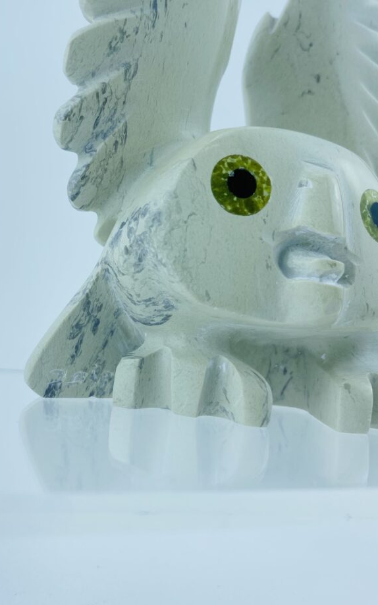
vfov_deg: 59.5
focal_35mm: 32
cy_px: 267
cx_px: 160
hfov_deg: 39.3
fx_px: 528
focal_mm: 4.25
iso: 32
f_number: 1.8
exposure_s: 1/839
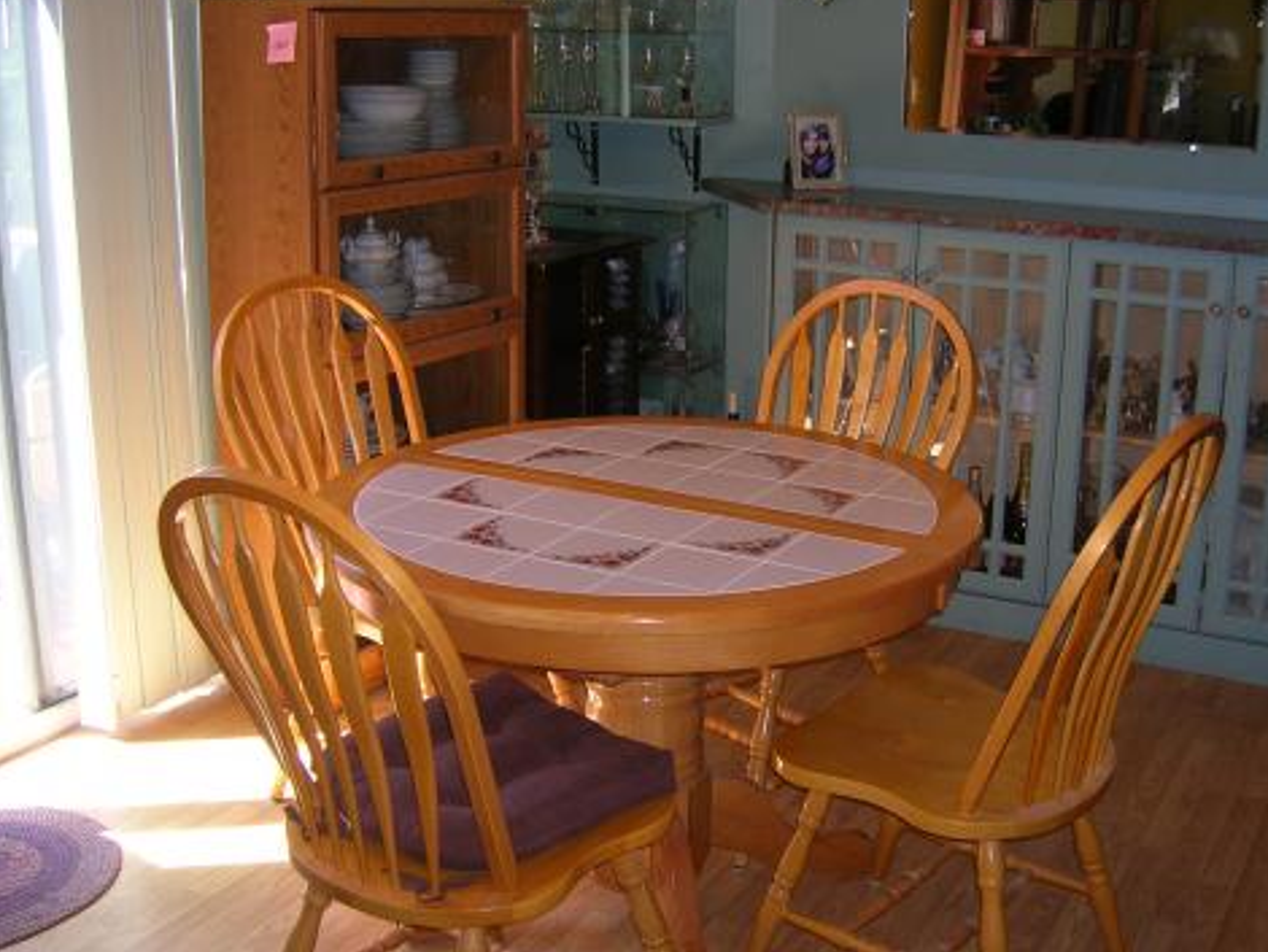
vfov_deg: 34.4
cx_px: 734
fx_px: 1539
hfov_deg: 44.6
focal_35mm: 42
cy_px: 464
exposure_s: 1/60.1
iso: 60
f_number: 2.9
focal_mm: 5.7
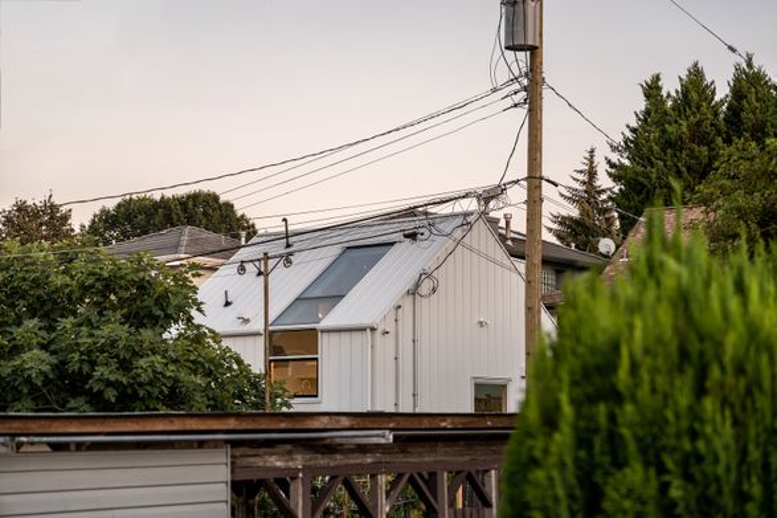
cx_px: 388
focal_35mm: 70
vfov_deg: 19.4
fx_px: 1510
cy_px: 259
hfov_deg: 28.9
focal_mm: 70
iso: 100
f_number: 2.8
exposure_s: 1/80
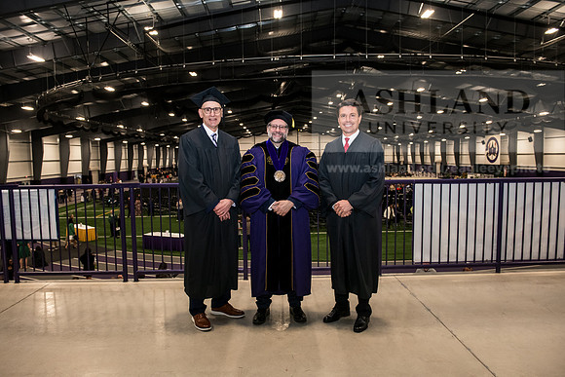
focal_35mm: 28
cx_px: 282
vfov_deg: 46.4
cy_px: 188
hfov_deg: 65.5
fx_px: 440
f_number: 4.5
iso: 2500
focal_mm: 28
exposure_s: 1/200
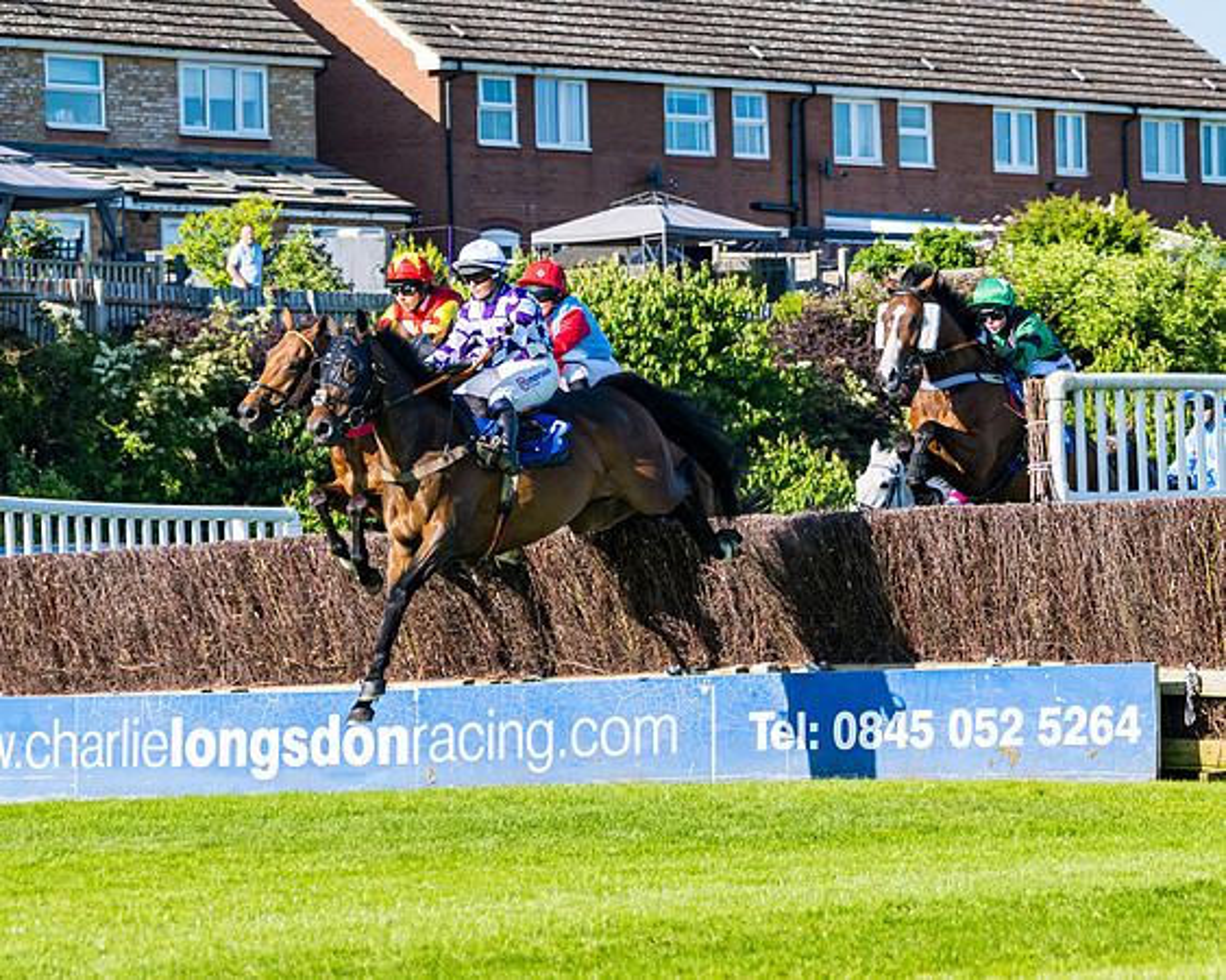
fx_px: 7365
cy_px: 539
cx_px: 674
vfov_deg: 7.6
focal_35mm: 203
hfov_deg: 9.5
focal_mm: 86
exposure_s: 1/1600
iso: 200
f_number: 4
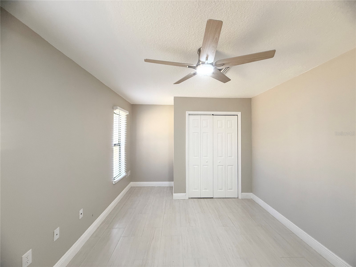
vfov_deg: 85.7
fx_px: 144
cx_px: 178
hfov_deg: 102.1
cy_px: 134
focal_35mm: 14
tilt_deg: +1.1
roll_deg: -0.6
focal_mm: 2.22
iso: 250
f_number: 2.2
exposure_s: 1/120
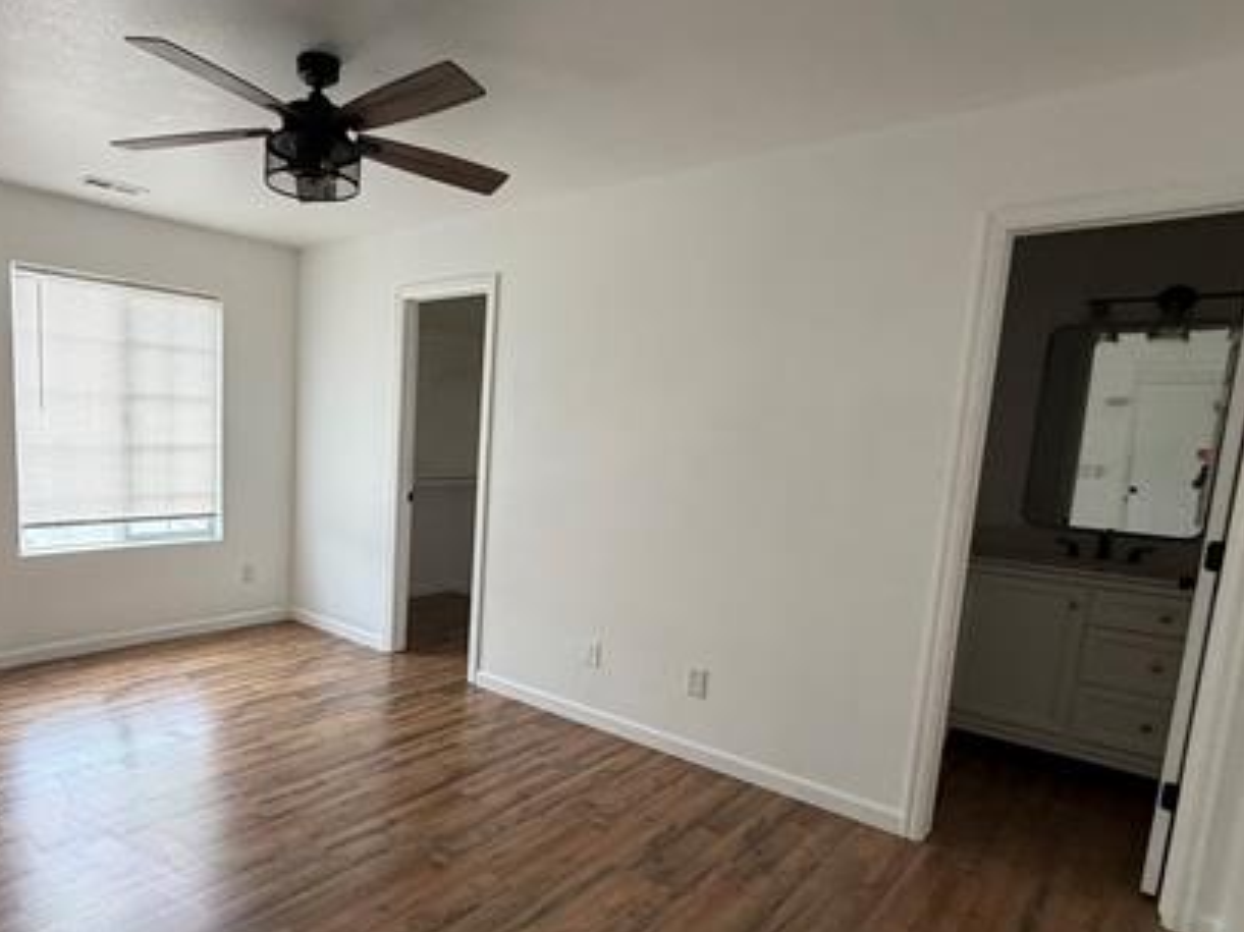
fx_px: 790
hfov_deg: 74.2
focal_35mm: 22
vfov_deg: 60.8
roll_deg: -2.0
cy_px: 527
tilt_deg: -7.7
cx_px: 419
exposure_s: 1/96
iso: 320
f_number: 2.2
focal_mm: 2.22
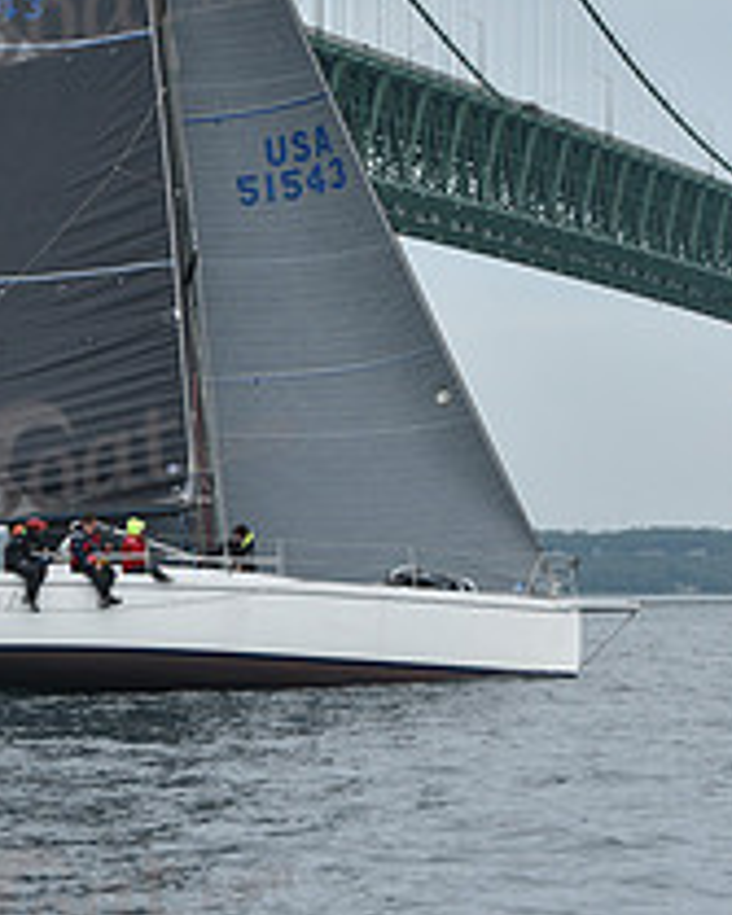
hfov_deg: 6.1
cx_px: 526
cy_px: 204
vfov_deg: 7.6
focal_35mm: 255
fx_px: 6911
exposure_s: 1/800
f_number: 7.1
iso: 250
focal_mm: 98
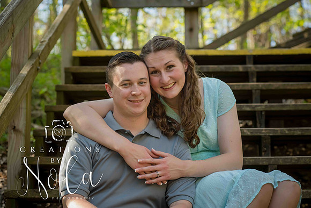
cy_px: 104
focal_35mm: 92
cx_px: 156
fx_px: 795
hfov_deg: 22.1
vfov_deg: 14.9
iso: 800
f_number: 5.6
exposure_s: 1/250
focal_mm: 92
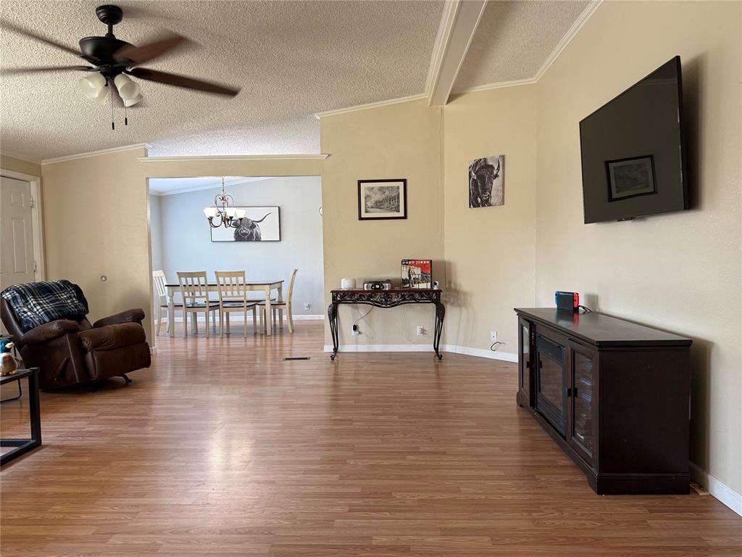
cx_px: 371
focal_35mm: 24
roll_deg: +0.6
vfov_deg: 56.8
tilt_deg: -2.4
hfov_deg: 71.6
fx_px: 514
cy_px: 278
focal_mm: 6.76
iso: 160
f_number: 1.78
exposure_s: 1/60
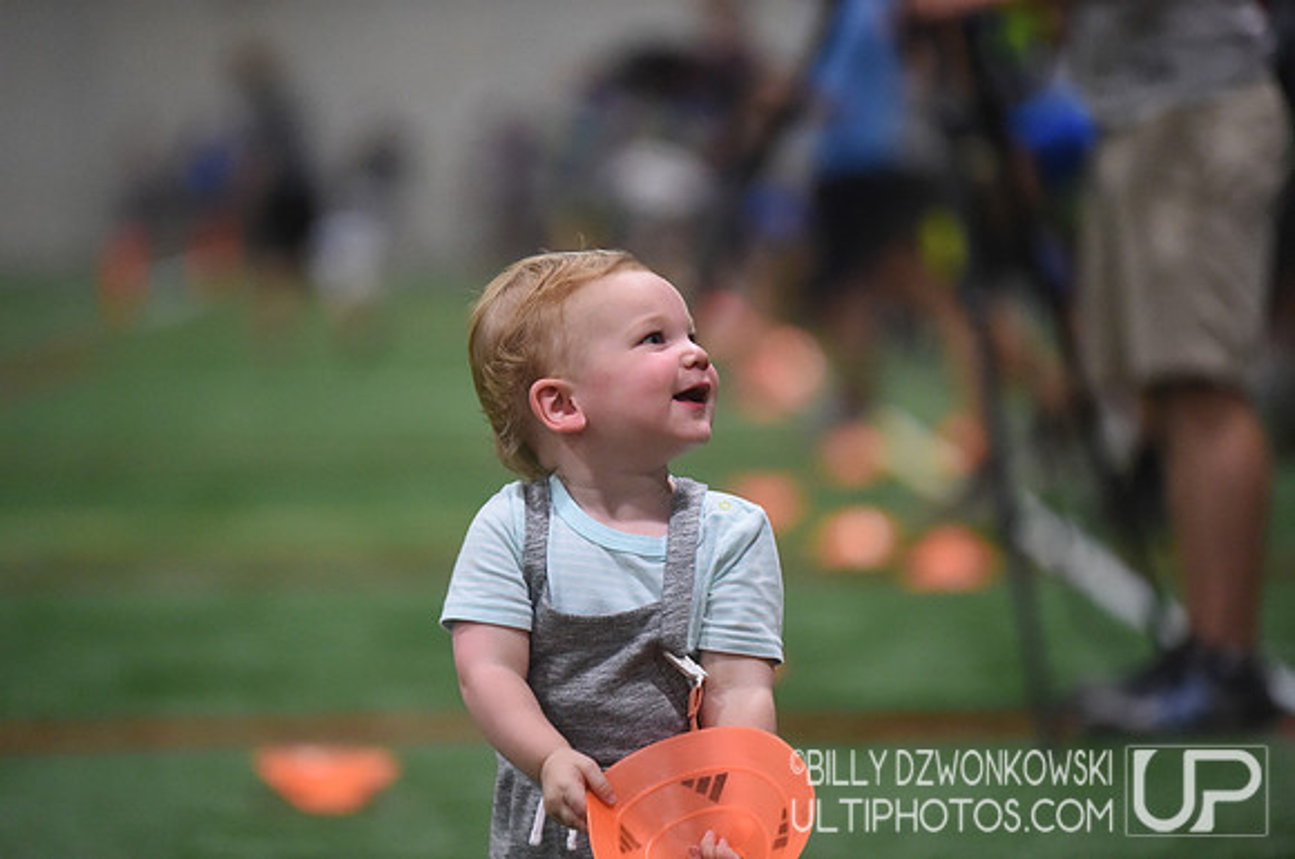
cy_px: 430
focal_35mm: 200
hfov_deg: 10.3
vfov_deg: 6.8
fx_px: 7184
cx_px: 648
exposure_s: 1/500
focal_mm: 200
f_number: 2.8
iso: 10000
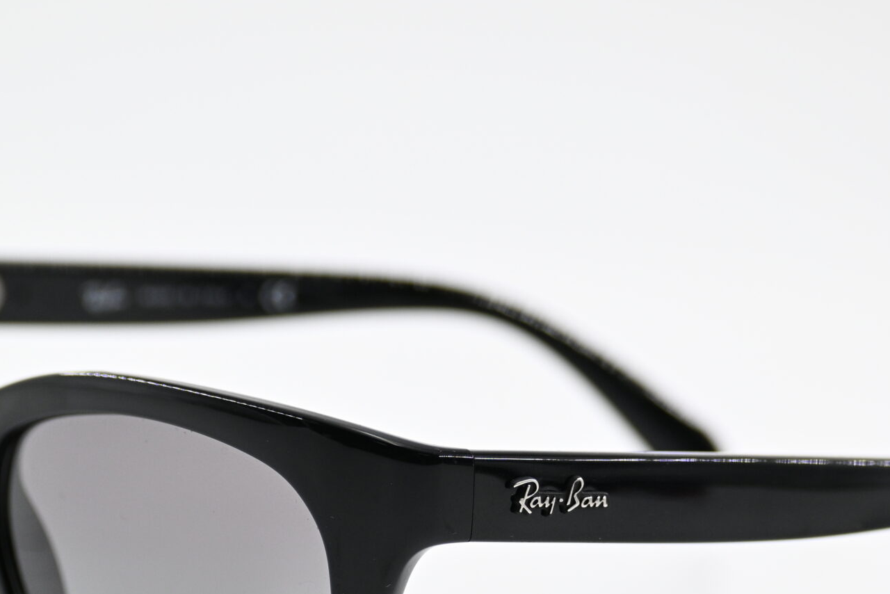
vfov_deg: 8.2
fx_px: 4154
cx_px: 343
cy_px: 513
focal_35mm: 168
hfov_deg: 12.2
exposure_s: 1/400
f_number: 4.5
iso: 400
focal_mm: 56
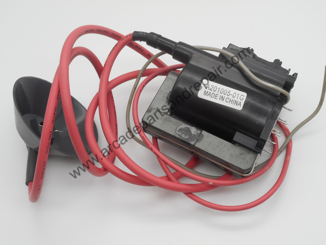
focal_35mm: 59
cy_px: 122
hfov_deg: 32.7
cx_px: 163
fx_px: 556
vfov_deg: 24.8
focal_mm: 10.5
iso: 80
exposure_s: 1/60
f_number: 5.1
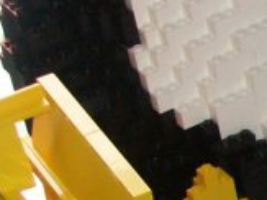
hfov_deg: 7.5
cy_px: 367
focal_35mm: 245
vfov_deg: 5.9
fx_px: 1888
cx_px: 665
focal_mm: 10.03
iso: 160
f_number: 2.8
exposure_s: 1/50
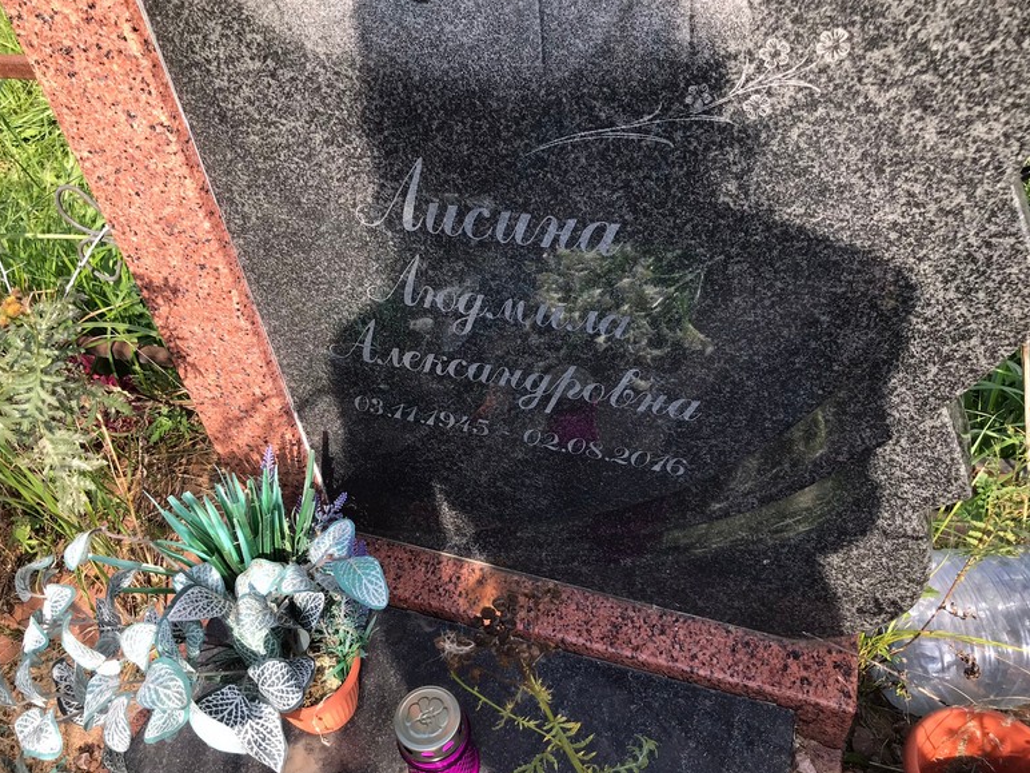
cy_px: 379
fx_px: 863
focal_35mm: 29
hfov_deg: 61.7
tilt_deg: -44.1
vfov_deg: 48.2
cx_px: 507
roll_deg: +7.6
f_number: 1.8
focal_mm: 3.99
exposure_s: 1/488
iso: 20
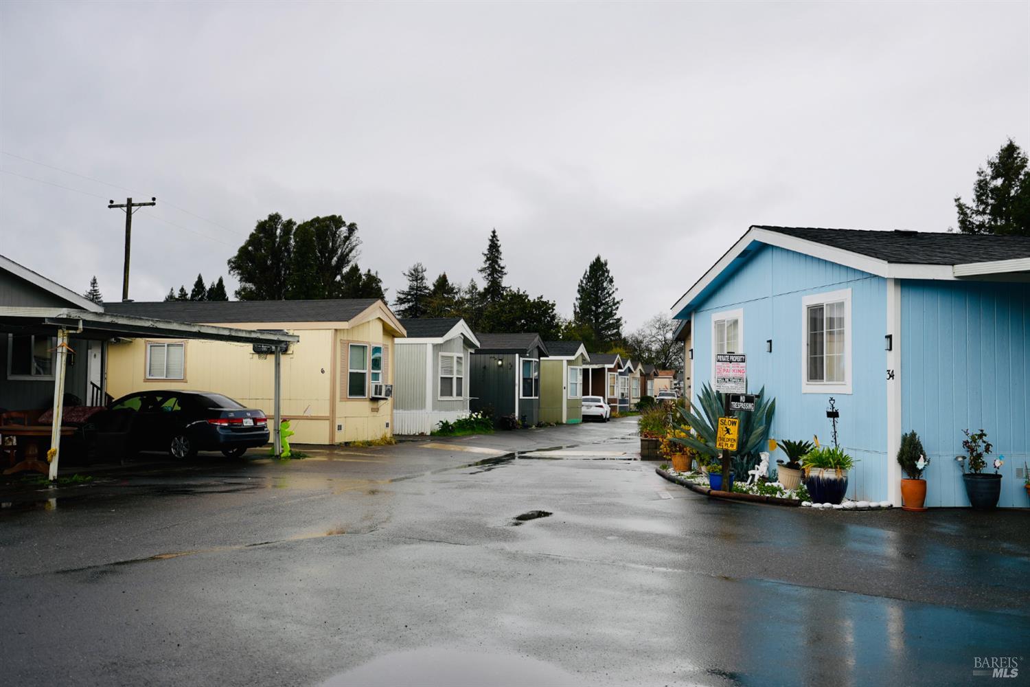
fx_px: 1001
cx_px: 515
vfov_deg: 37.9
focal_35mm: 35
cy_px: 344
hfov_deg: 54.4
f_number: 4.5
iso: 80
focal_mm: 35
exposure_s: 1/125
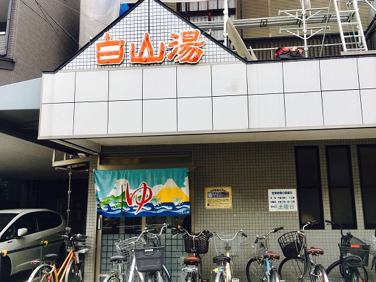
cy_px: 143
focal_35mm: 32
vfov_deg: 44.2
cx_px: 203
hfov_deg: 56.7
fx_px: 348
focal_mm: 4.15
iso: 25
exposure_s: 1/237
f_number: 2.2
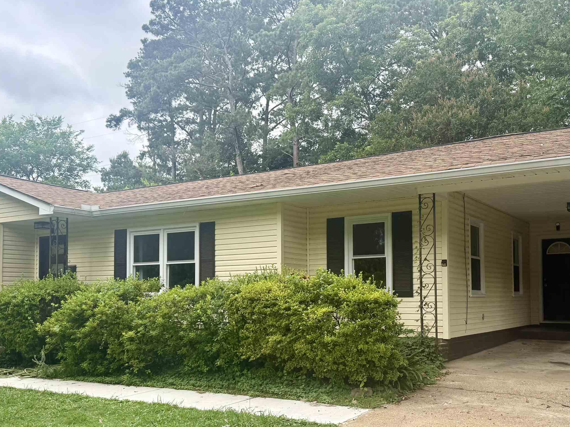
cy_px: 269
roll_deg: +0.0
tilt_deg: +2.6
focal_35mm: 36
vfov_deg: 39.4
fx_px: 593
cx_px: 309
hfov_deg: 51.3
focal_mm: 6.76
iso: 100
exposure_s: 1/1250
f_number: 1.78
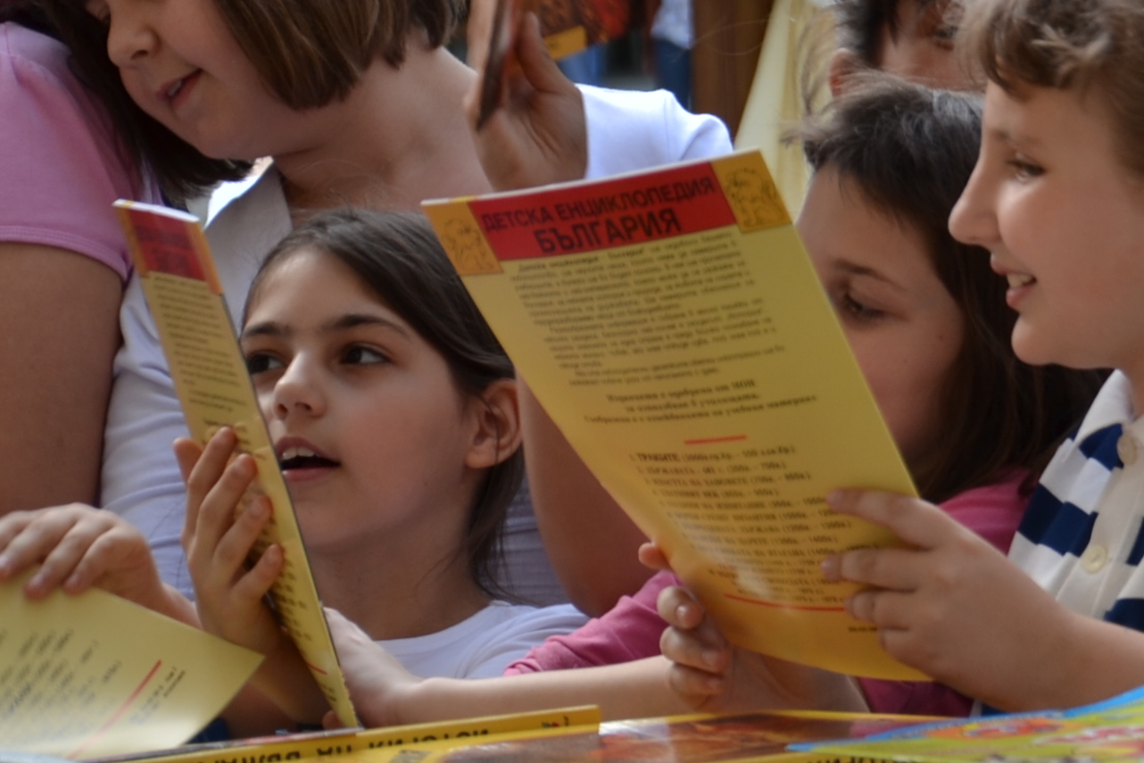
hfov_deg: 7.3
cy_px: 457
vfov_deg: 4.9
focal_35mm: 283
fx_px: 8993
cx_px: 1122
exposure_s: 1/125
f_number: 5.6
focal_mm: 70
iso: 100
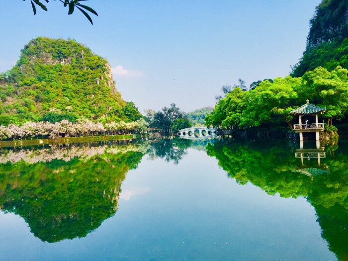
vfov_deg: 48.2
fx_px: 292
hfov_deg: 61.7
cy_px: 130
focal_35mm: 29
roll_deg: +2.1
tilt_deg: -0.8
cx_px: 174
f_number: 2.2
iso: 32
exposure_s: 1/898
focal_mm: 4.15
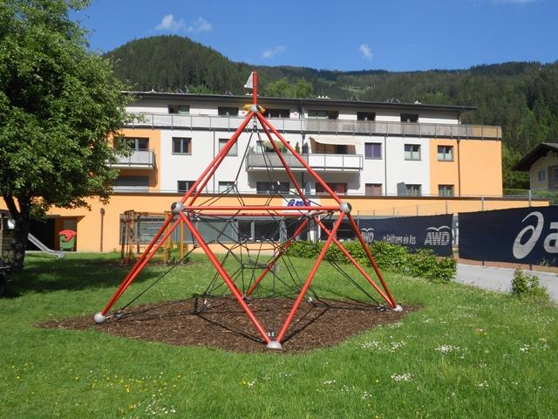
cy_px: 210
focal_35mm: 32
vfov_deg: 44.2
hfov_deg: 56.8
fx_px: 516
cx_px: 279
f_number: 3.6
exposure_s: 1/1000
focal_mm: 5.8
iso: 80
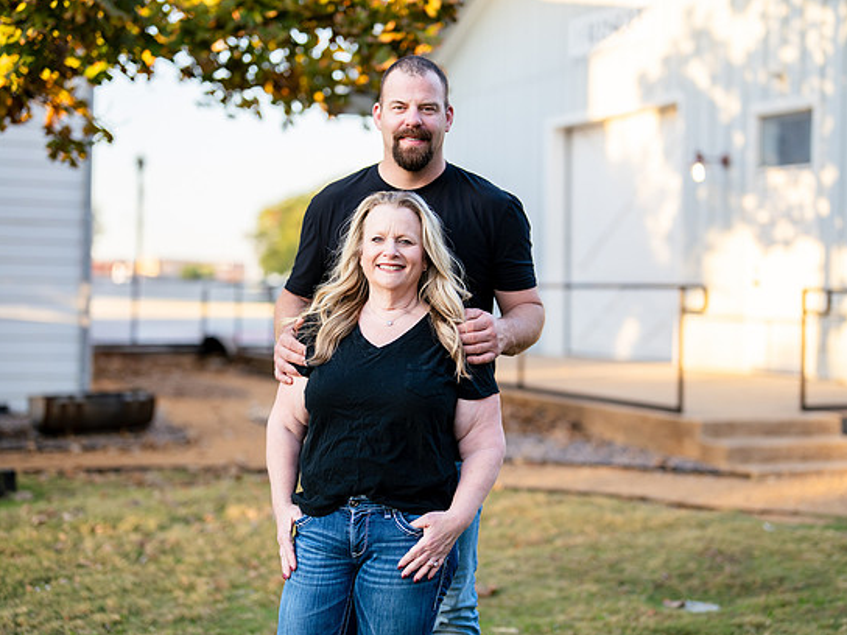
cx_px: 413
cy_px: 320
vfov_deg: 24.0
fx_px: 1493
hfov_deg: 31.7
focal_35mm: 61
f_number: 1.4
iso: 100
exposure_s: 1/500
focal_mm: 50
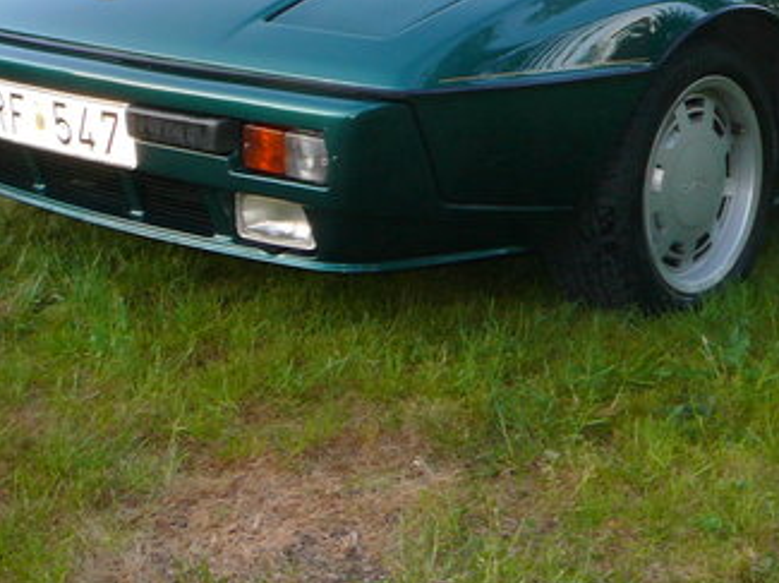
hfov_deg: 28.1
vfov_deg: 20.7
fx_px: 1551
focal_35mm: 69
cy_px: 34
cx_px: 496
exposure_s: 1/13
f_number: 2.8
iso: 100
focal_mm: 5.2
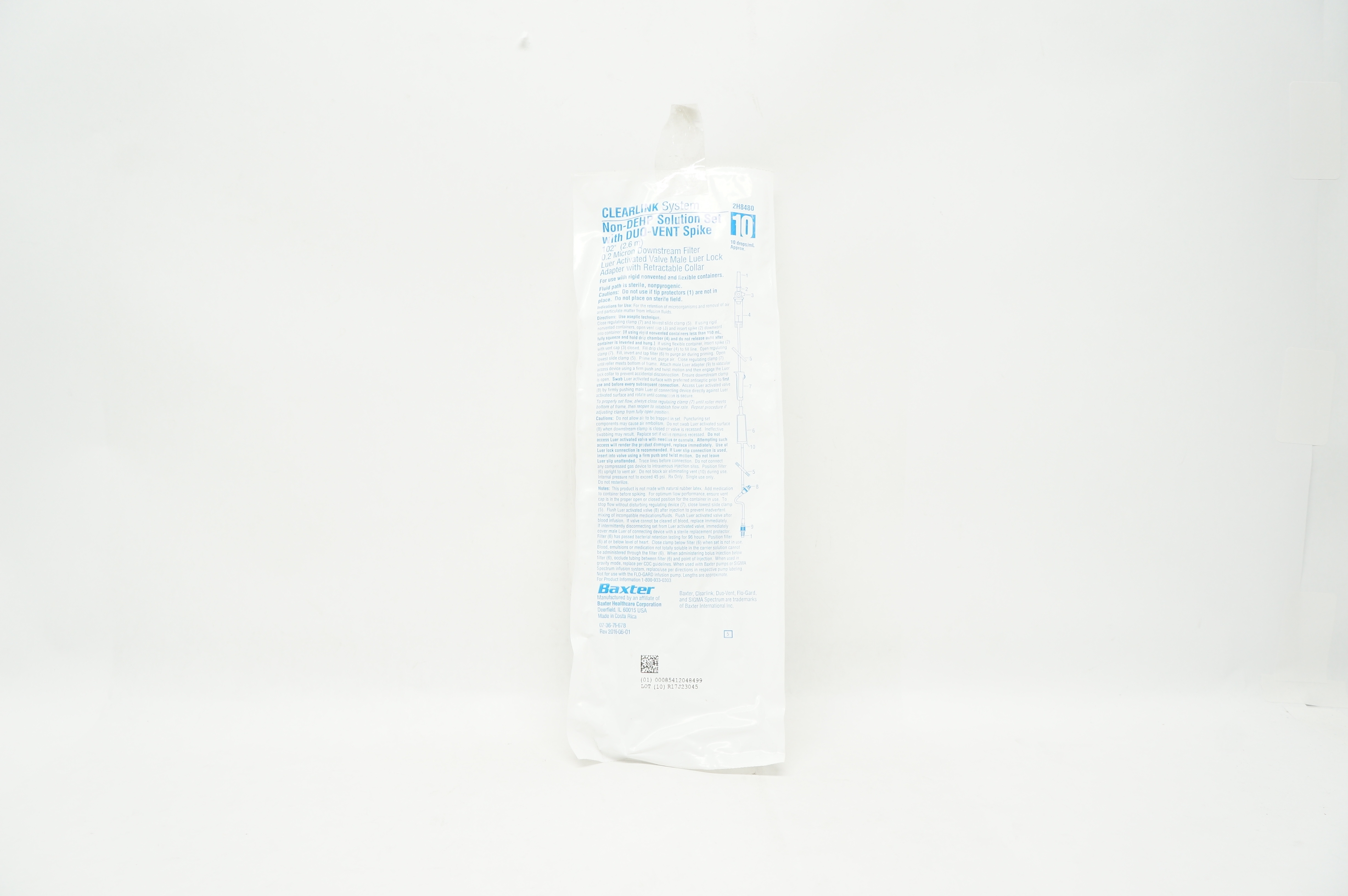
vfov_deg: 47.8
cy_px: 448
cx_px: 674
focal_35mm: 27
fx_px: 1010
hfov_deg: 67.4
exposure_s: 1/40
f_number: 7.1
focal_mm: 18
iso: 400
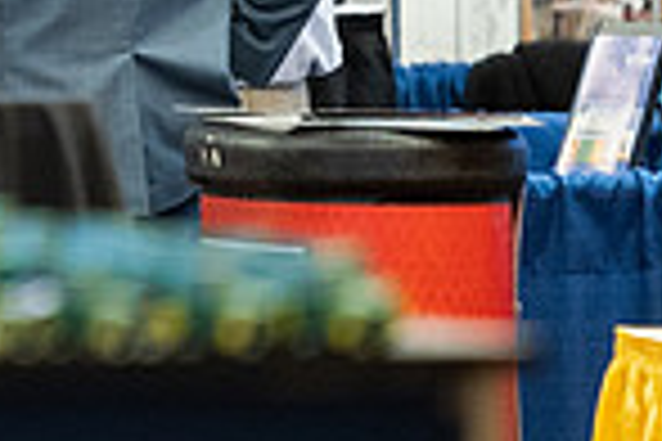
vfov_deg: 1.7
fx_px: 14508
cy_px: -178
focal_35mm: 789
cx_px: -347
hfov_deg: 2.6
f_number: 2.8
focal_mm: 200
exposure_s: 1/160
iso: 3200
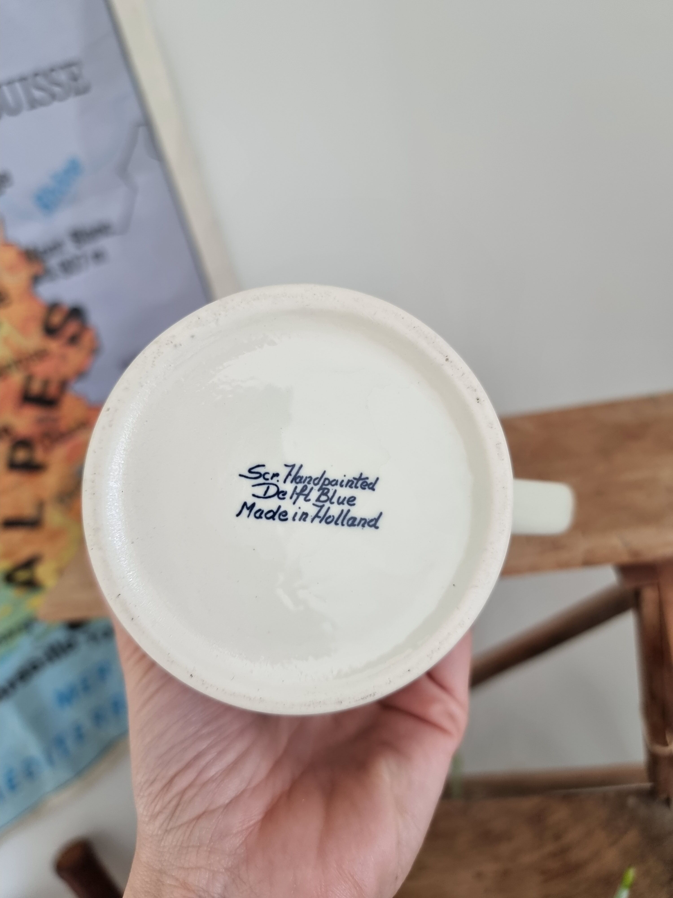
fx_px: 622
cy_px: 449
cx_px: 336
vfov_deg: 71.6
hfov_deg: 56.8
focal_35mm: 24
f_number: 1.8
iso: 200
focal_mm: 6.7
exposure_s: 1/100
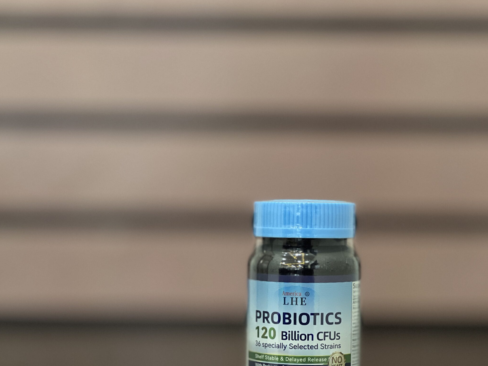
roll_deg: -0.2
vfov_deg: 15.4
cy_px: 216
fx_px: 1353
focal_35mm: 96
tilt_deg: -1.6
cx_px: 302
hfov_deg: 20.4
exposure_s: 1/33
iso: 400
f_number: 2.8
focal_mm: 9
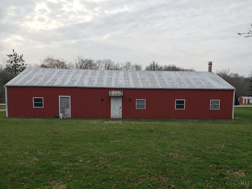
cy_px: 94
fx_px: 189
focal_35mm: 26
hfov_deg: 67.3
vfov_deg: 53.1
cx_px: 126
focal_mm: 4.3
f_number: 2.4
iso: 50
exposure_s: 1/932
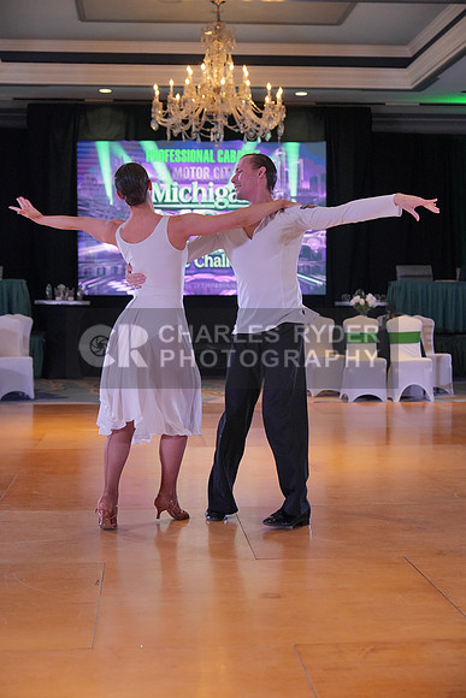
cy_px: 349
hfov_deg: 22.6
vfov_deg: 33.4
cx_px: 233
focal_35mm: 60
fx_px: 1164
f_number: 4
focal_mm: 60
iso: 3200
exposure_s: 1/400
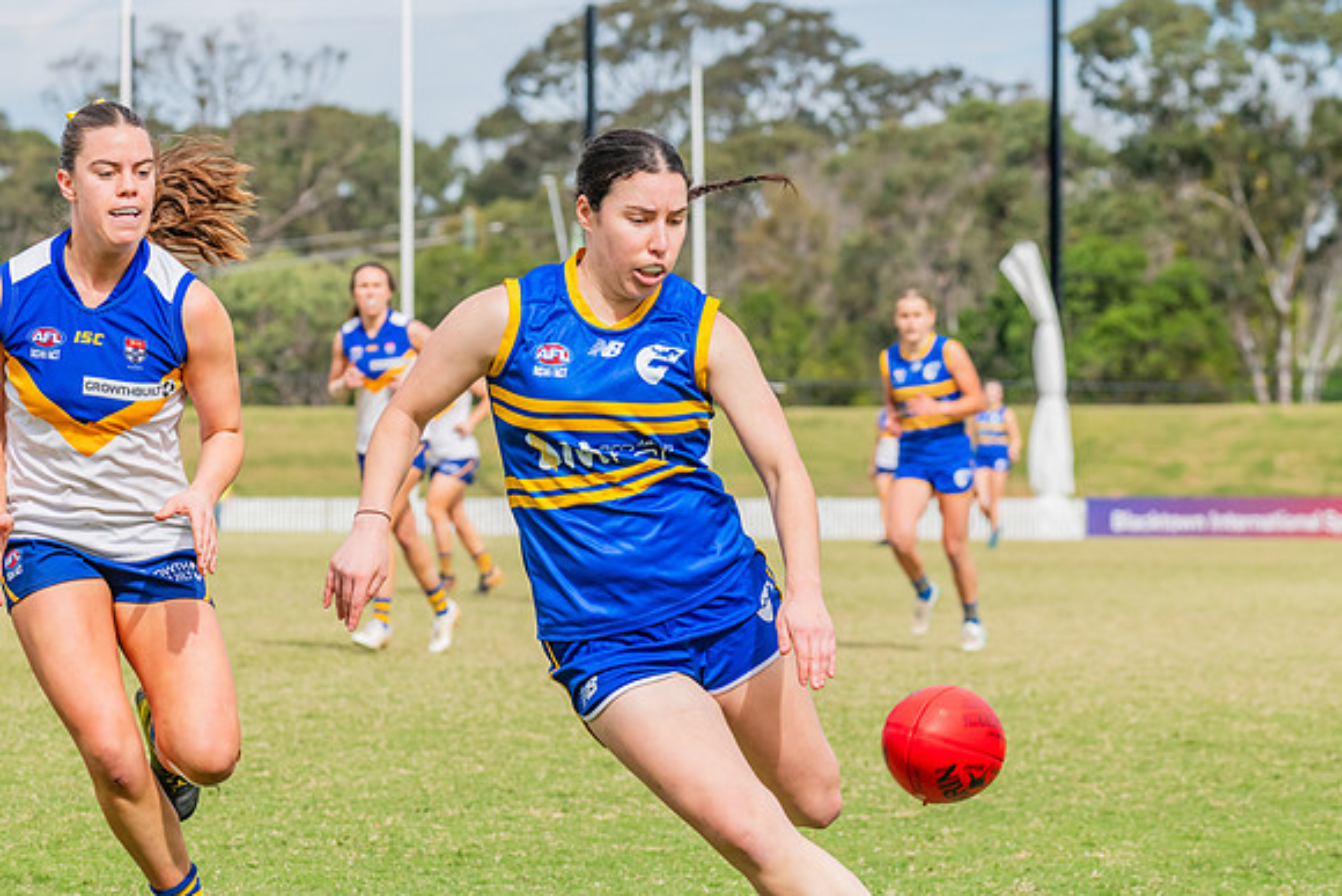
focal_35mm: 182
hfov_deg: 11.3
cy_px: 419
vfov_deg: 7.6
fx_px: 6768
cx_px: 714
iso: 800
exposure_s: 1/1250
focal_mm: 170
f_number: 10
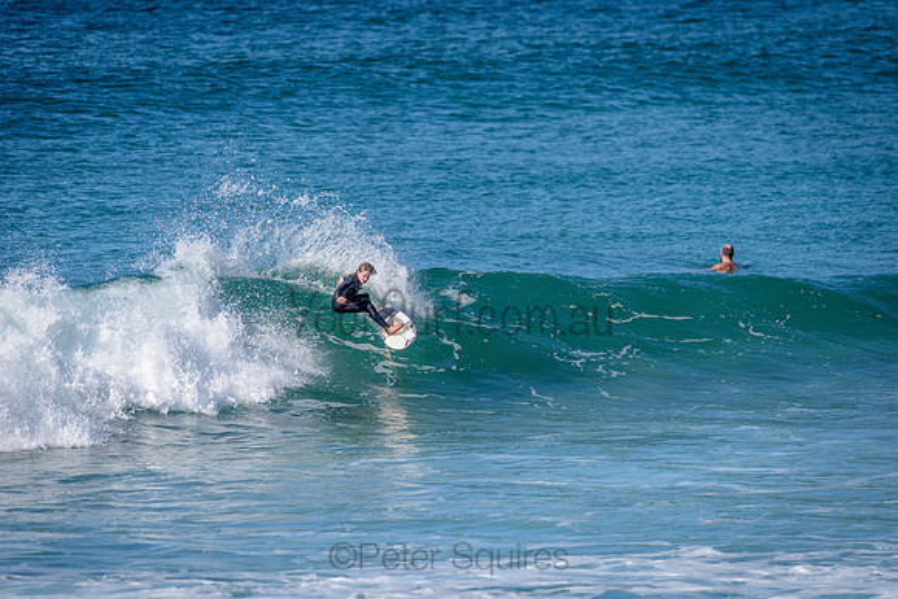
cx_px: 449
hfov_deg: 4.1
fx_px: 12475
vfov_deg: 2.8
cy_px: 300
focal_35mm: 500
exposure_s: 1/2000
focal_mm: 500
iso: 160
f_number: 5.6
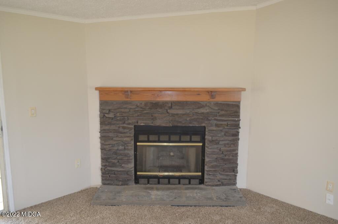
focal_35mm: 27
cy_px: 112
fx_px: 253
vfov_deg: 47.7
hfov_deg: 67.5
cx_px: 169
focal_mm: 18
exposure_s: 1/30
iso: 320
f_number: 3.5
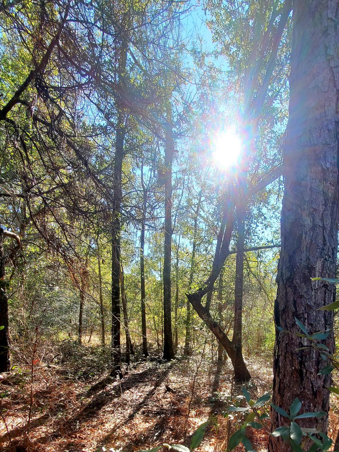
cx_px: 231
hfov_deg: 64.0
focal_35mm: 20
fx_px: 261
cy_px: 329
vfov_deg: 76.8
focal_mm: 1.8
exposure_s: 1/286
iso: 50
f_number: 2.2
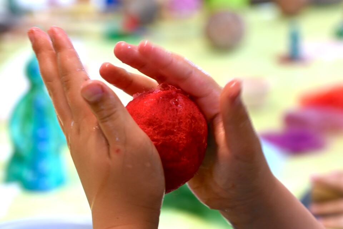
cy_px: 114
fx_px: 667
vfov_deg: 19.5
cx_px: 172
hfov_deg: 28.8
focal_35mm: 70
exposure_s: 1/80
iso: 220
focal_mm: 70
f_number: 4
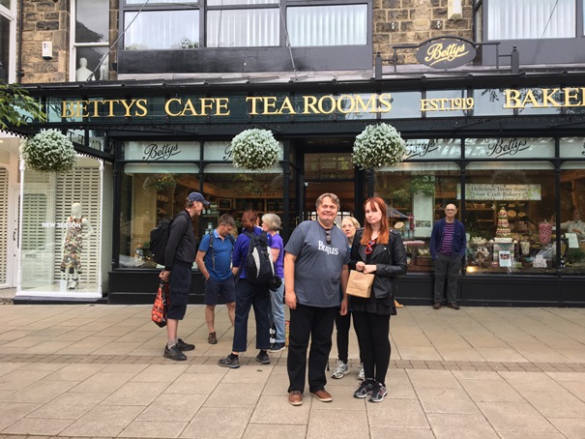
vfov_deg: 48.2
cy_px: 220
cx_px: 292
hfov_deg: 61.6
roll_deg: -0.9
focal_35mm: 29
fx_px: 490
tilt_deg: +2.8
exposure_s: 1/100
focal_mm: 4.15
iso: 25
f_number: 2.2
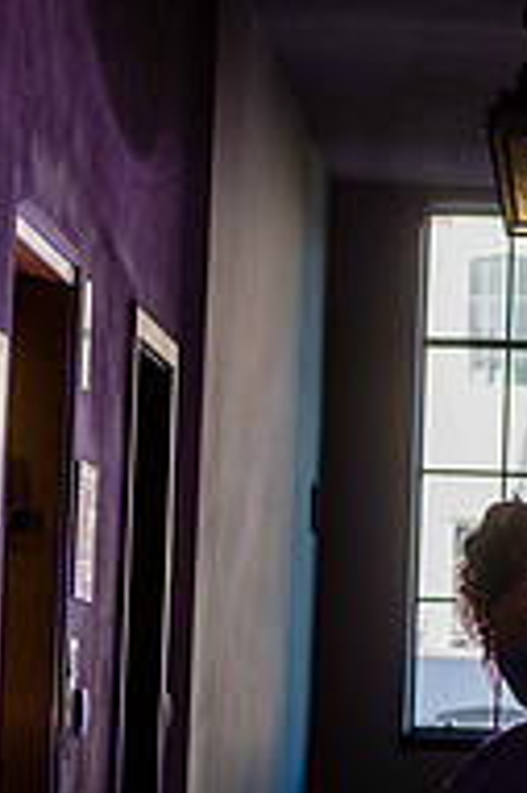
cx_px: 512
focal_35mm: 188
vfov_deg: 10.9
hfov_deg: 7.3
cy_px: 332
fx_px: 4135
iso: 200
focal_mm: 80
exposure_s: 1/200
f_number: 4.5
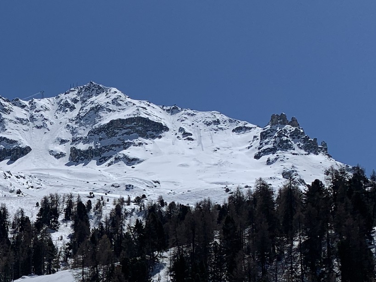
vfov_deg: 18.9
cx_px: -33
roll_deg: -7.9
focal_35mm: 76
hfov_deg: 24.1
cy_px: 271
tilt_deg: +12.6
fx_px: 826
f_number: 1.8
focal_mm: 4.25
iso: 25
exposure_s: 1/13333
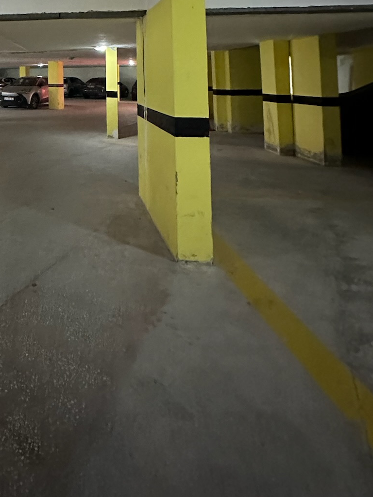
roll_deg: -1.3
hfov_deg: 43.7
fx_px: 402
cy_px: 59
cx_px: 14
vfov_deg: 55.8
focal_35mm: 28
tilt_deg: +3.4
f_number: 2.2
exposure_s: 1/25
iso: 1250
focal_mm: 2.22
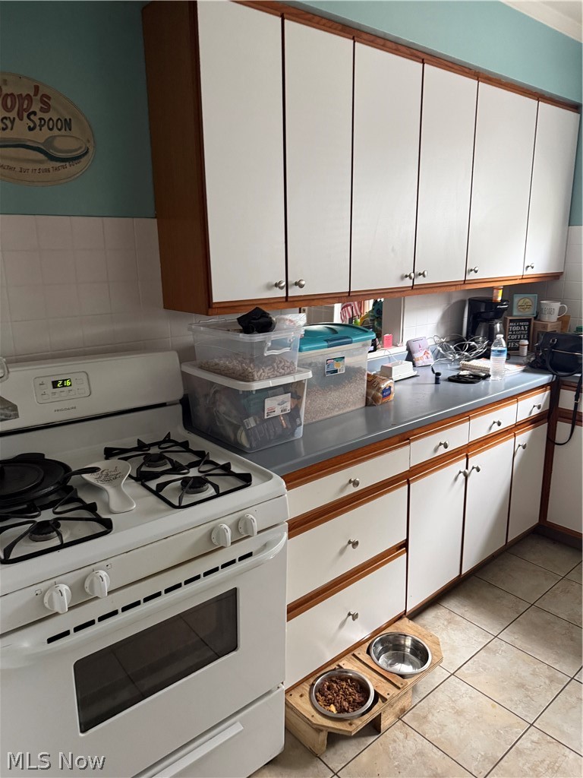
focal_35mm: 24
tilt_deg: -11.2
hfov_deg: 56.8
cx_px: 292
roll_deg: +0.3
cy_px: 389
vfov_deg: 71.6
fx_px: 539
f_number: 1.78
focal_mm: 6.76
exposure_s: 1/60
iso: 400
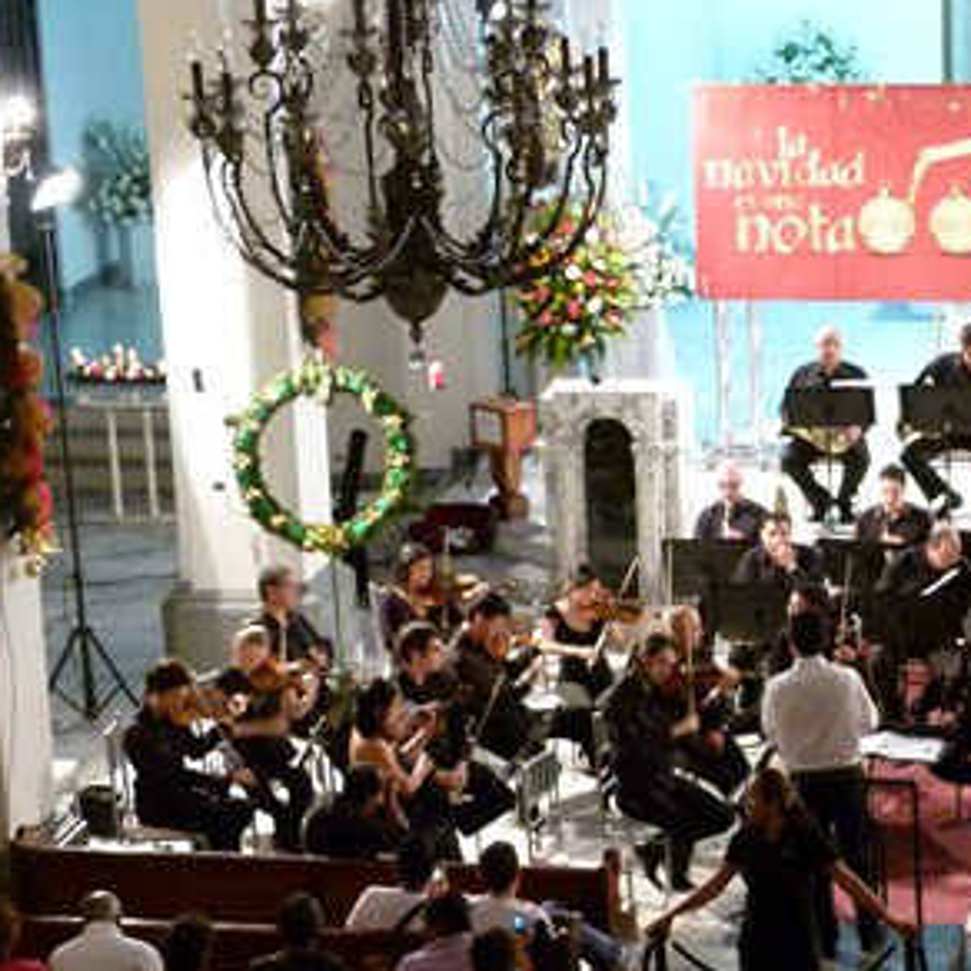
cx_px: 898
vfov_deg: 14.5
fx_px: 3808
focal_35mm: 120
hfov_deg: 14.4
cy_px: 652
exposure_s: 1/8
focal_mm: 12.9
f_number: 3.3
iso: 400
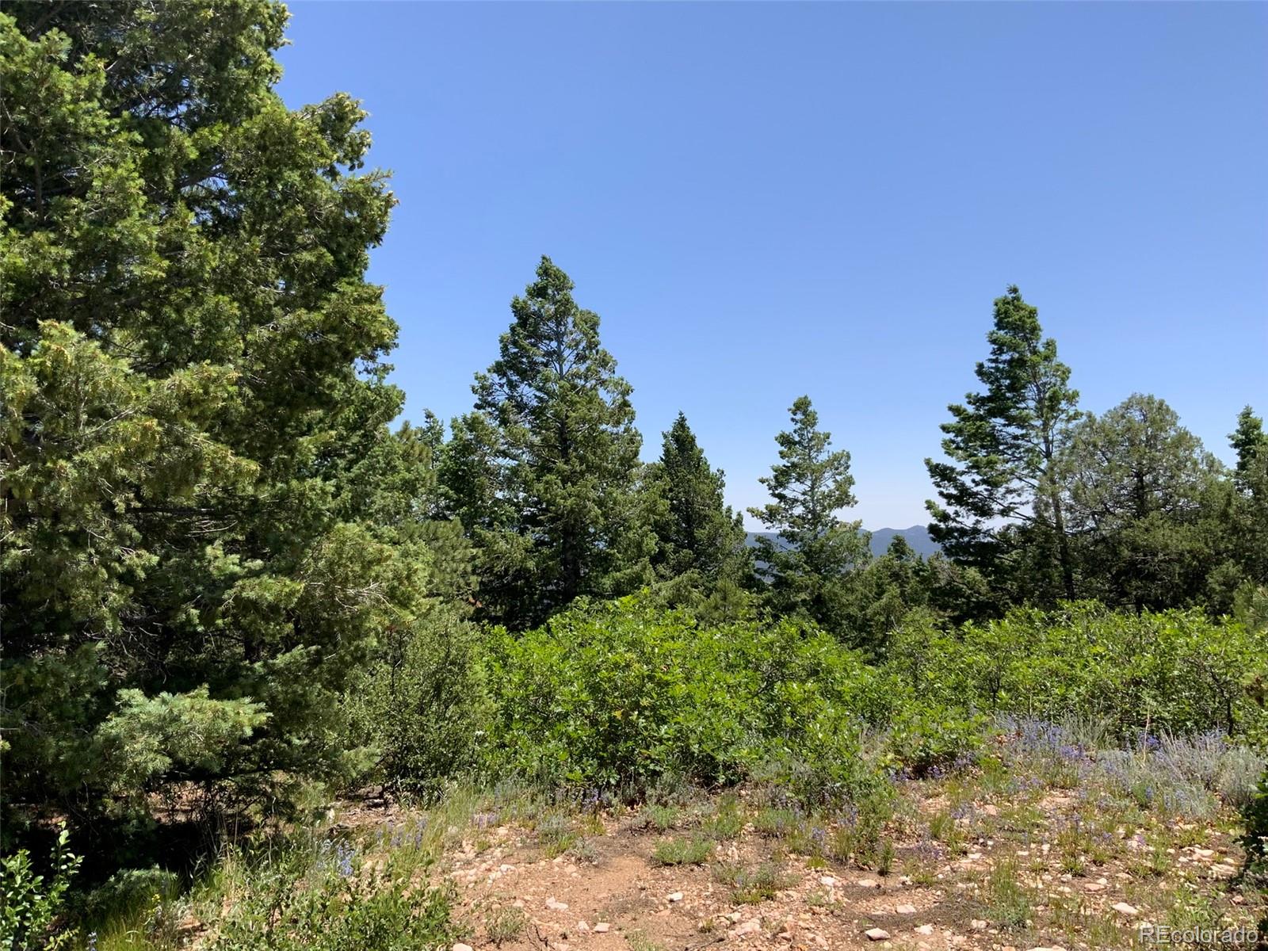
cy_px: 476
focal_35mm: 29
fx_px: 1062
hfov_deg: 61.7
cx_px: 634
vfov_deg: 48.2
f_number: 1.8
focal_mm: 3
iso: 16
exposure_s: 1/1534
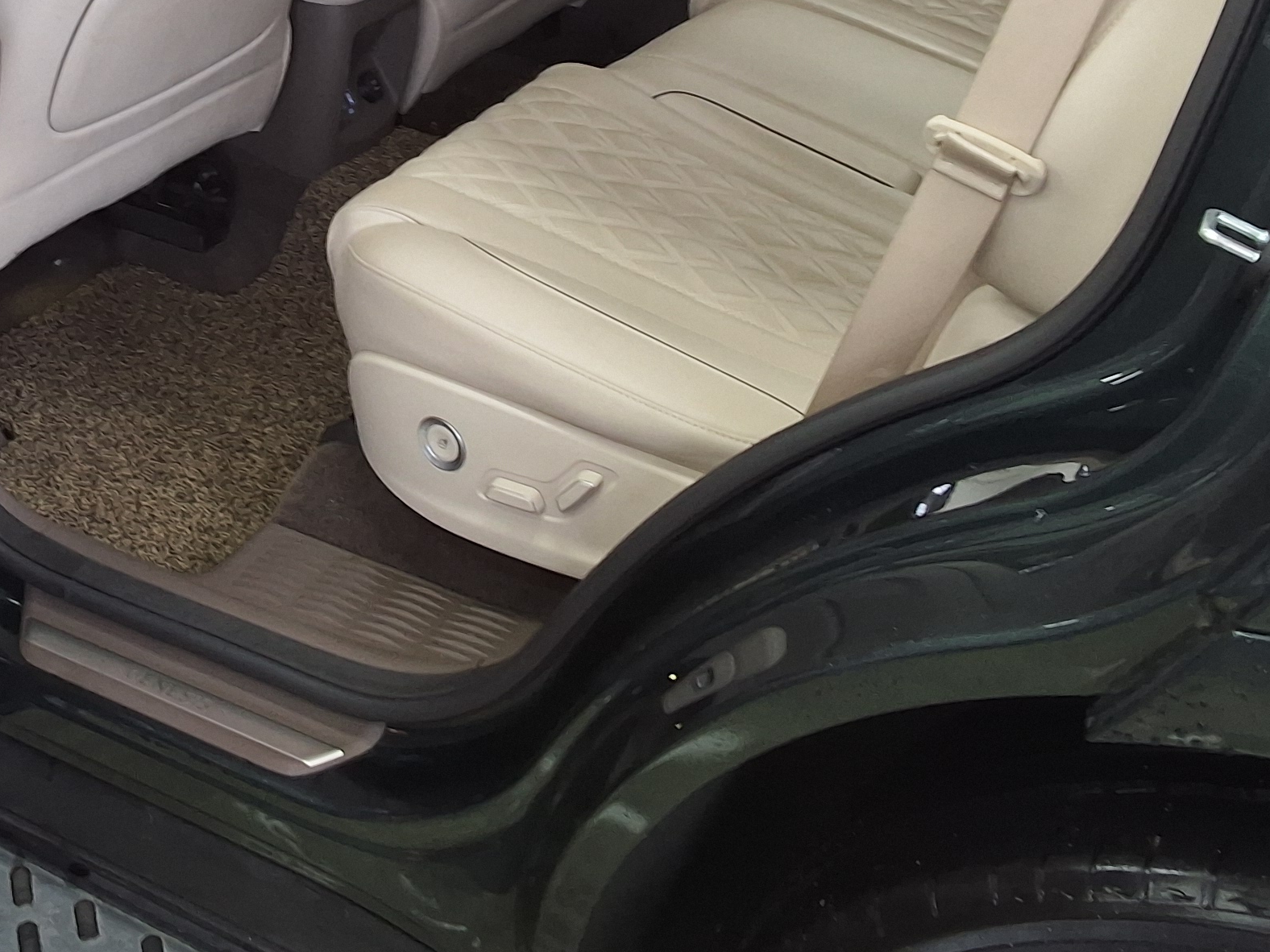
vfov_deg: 24.2
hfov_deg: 32.2
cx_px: 230
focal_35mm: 58
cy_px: 13
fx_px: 2128
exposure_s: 1/40
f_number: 1.9
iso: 64
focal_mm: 2.91
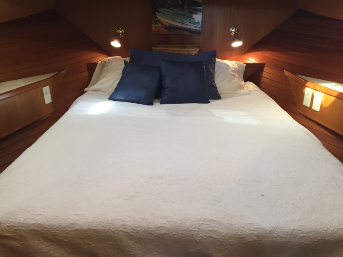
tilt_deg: -20.2
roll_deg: +0.3
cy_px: 128
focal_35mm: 29
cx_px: 172
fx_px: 287
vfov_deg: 48.2
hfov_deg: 61.7
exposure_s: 1/30
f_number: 2.2
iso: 80
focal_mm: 4.15
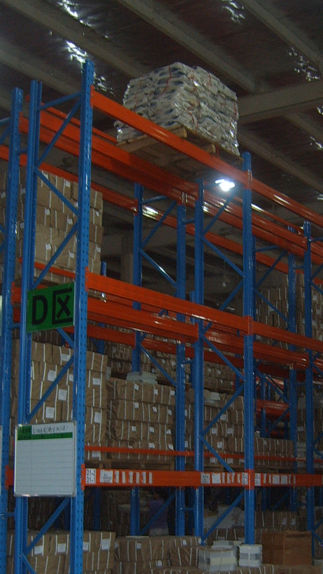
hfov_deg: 22.2
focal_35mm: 54
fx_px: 822
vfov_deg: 38.2
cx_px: 192
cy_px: 361
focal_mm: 5.8
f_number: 2.8
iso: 69
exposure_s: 1/30
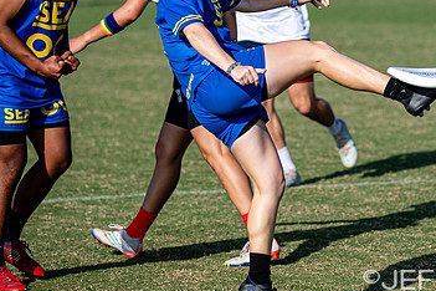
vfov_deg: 4.7
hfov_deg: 7.1
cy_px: 42
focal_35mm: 290
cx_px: 354
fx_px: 3512
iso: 100
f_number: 3.2
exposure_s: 1/2000
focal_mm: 125
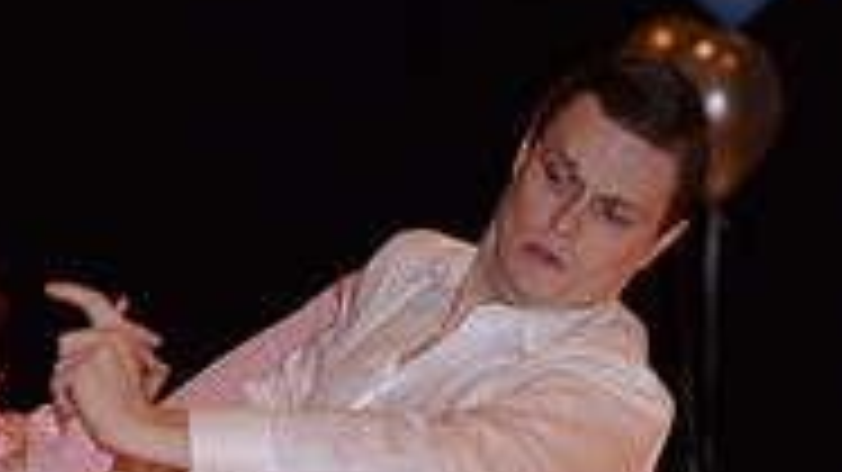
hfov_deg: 4.6
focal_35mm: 471
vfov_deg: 2.6
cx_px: 268
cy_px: 877
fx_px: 10511
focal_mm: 145
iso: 1600
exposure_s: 1/200
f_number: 4.5
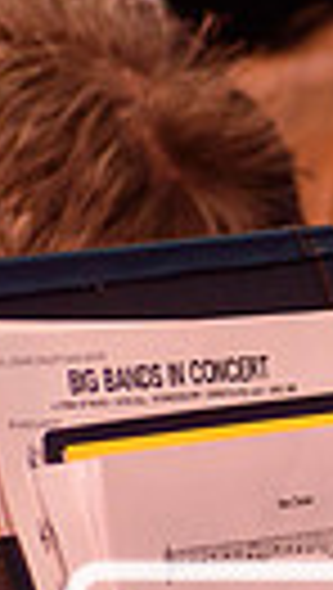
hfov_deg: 1.7
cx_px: 1233
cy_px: 592
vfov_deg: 3.0
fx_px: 11125
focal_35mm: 711
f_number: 4.8
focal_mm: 102
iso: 400
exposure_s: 1/320
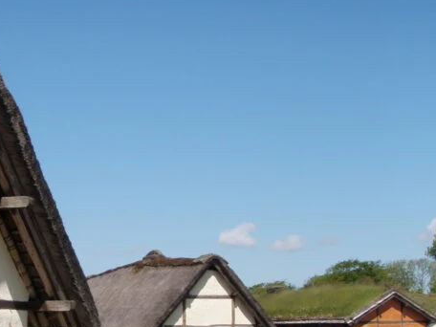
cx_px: 108
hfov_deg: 29.8
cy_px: 271
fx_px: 806
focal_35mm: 64
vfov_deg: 22.6
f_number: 4.5
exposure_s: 1/640
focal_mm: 6.7
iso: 80
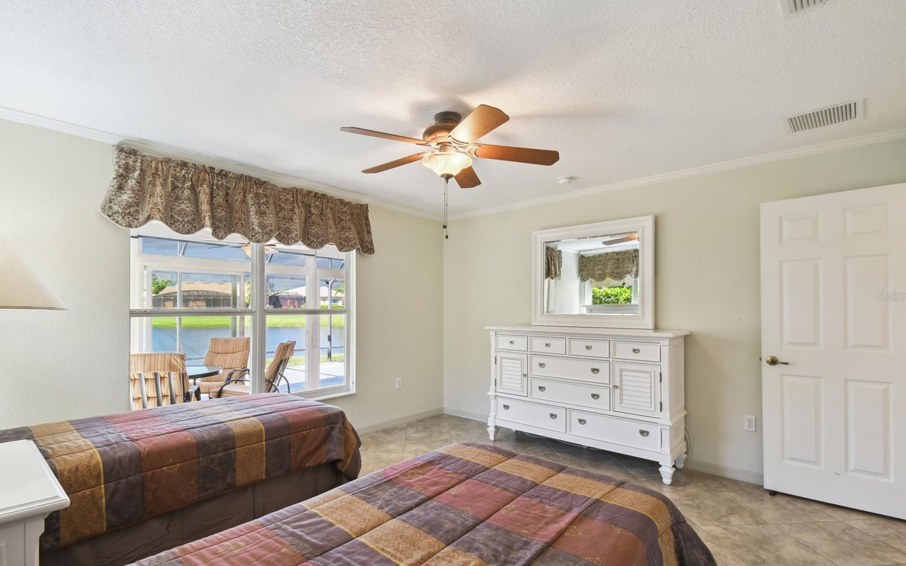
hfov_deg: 97.8
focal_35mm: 16
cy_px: 296
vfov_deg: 71.2
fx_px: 395
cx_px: 456
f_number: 7.1
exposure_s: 1/20
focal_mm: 10
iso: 100
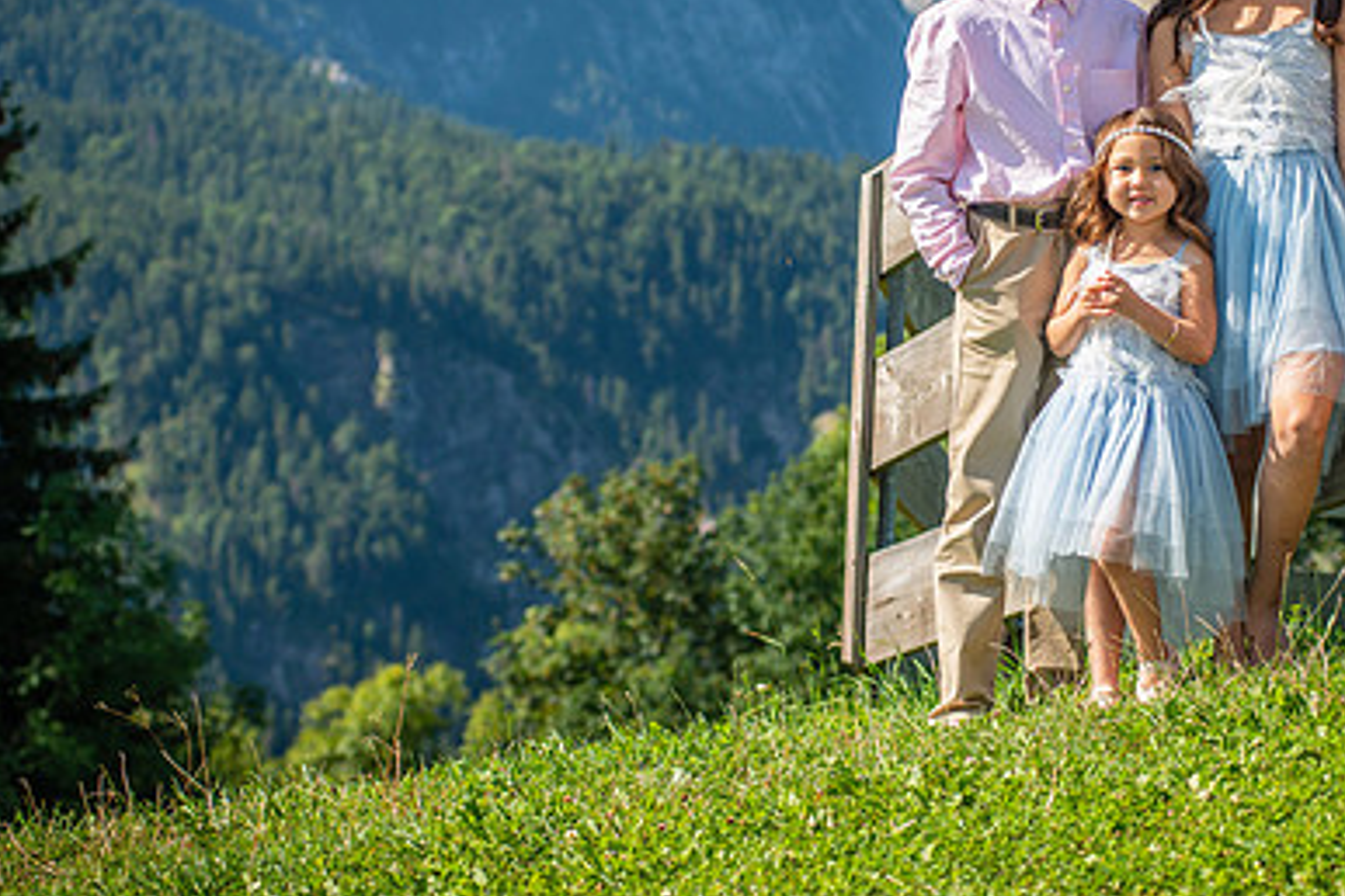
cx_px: 918
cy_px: 297
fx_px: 4483
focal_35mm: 120
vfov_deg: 11.4
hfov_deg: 17.0
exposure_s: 1/800
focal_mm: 80
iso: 160
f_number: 5
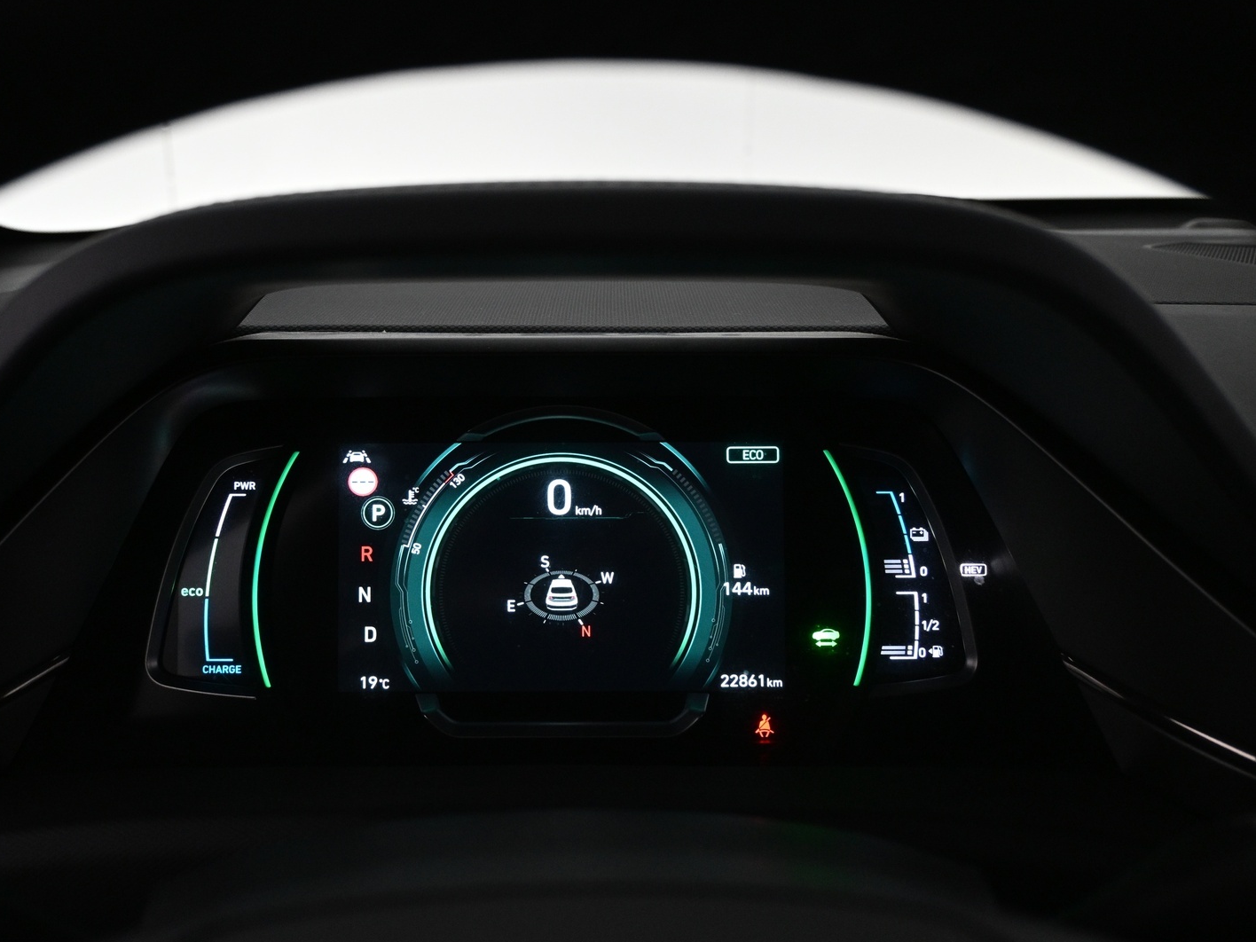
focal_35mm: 33
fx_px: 1197
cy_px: 476
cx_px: 538
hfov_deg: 55.1
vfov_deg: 42.9
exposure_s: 1/100
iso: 1600
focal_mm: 20
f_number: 3.8
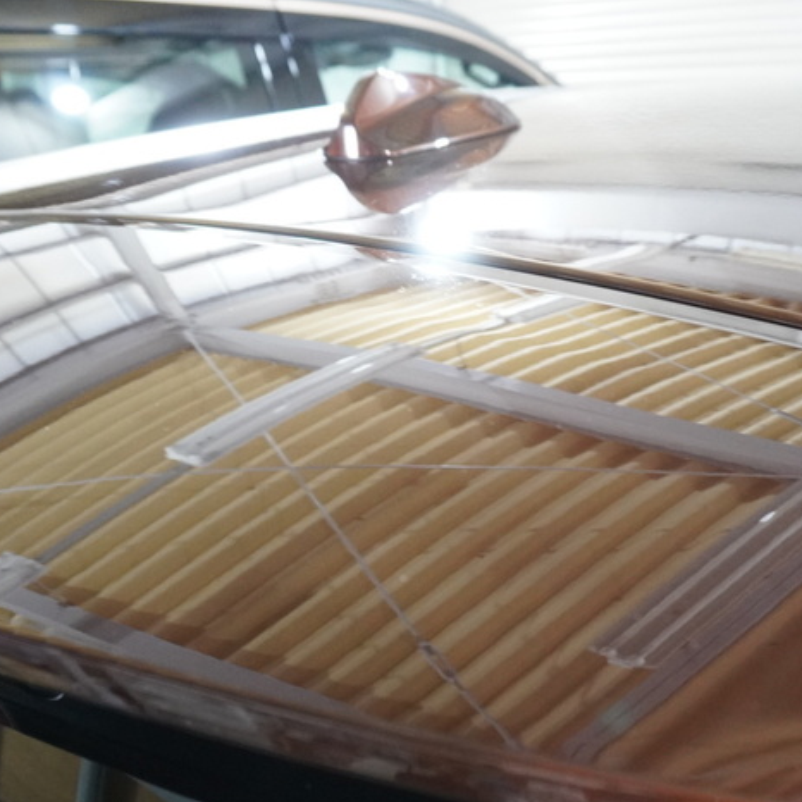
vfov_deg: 39.7
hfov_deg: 39.6
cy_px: 508
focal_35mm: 42
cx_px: 523
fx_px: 1101
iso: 3200
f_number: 4.5
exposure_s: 1/40
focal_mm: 16
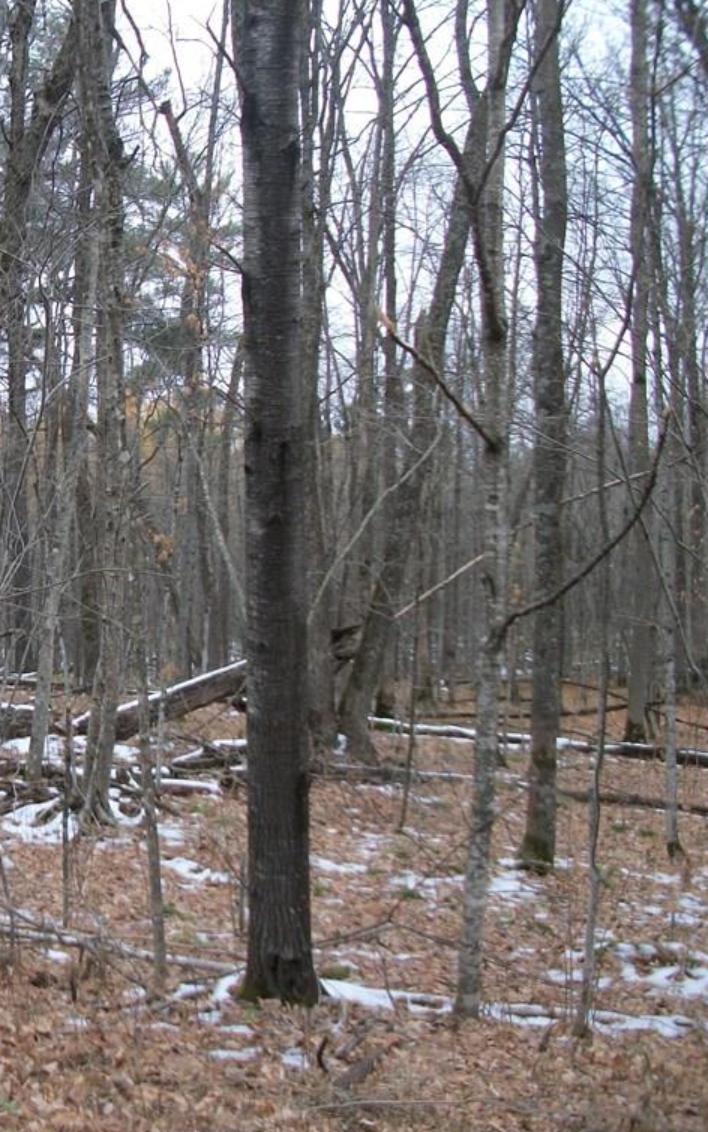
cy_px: 567
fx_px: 1420
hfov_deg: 26.5
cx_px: 4
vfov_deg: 43.5
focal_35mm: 46
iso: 80
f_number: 2.9
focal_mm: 5.7
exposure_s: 1/125
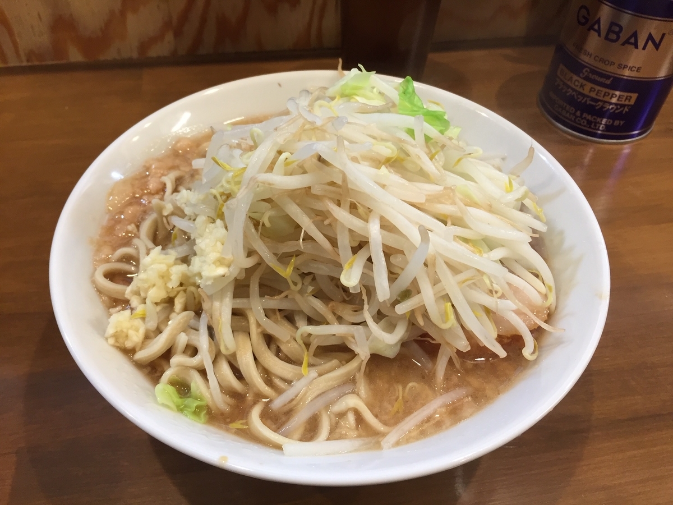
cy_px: 252
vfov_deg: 48.2
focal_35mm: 29
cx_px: 336
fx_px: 564
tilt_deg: -48.4
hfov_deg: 61.7
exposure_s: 1/30
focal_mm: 4.15
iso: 80
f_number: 2.2
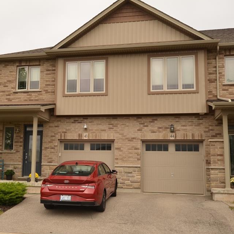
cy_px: 114
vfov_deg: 37.6
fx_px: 344
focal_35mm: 45
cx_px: 82
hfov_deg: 37.2
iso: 250
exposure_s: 1/320
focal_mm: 22
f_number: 9
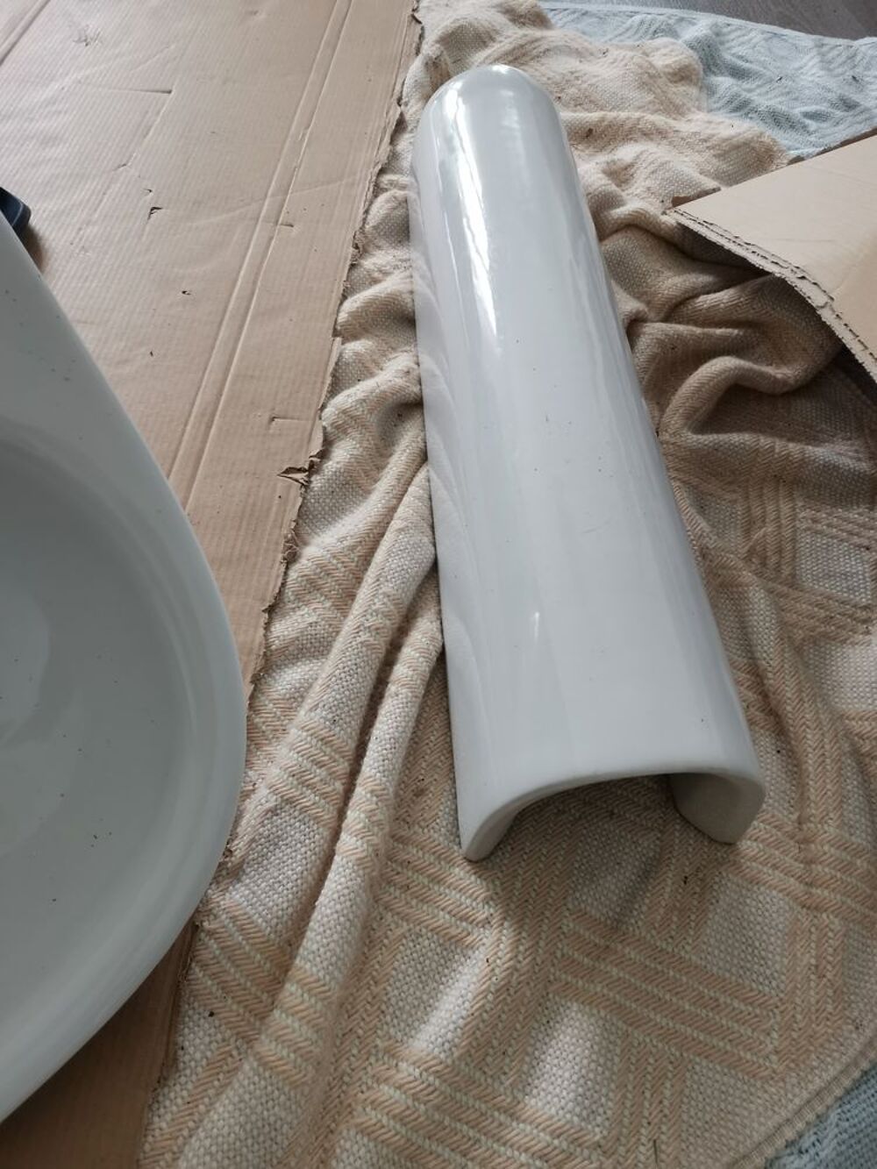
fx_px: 878
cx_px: 438
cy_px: 584
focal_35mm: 26
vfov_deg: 67.3
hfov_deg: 53.1
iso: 320
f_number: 1.8
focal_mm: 4.75
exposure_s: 1/33.3
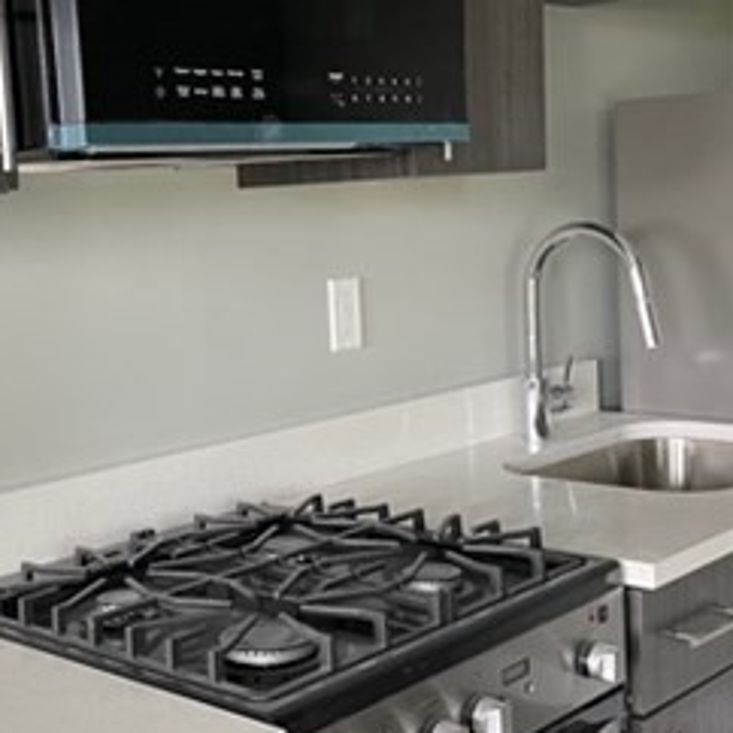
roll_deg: +3.4
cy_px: 388
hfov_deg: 30.0
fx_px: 1366
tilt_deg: -7.0
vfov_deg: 30.0
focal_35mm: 57
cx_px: 291
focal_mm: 4.2
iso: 160
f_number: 1.6
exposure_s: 1/60
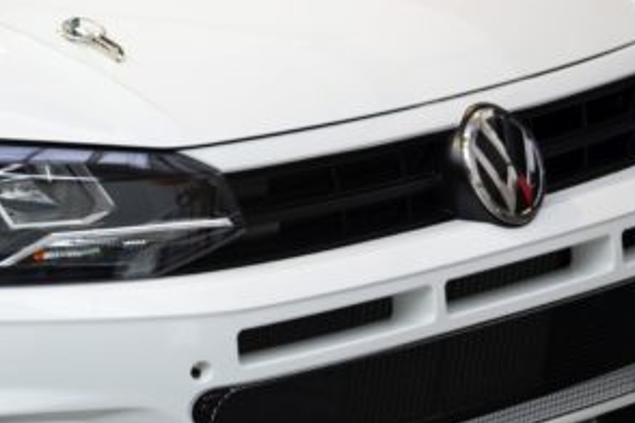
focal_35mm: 325
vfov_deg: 4.2
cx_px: 322
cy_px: 195
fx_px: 5732
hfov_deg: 6.3
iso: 400
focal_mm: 130
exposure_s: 1/80
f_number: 4.8
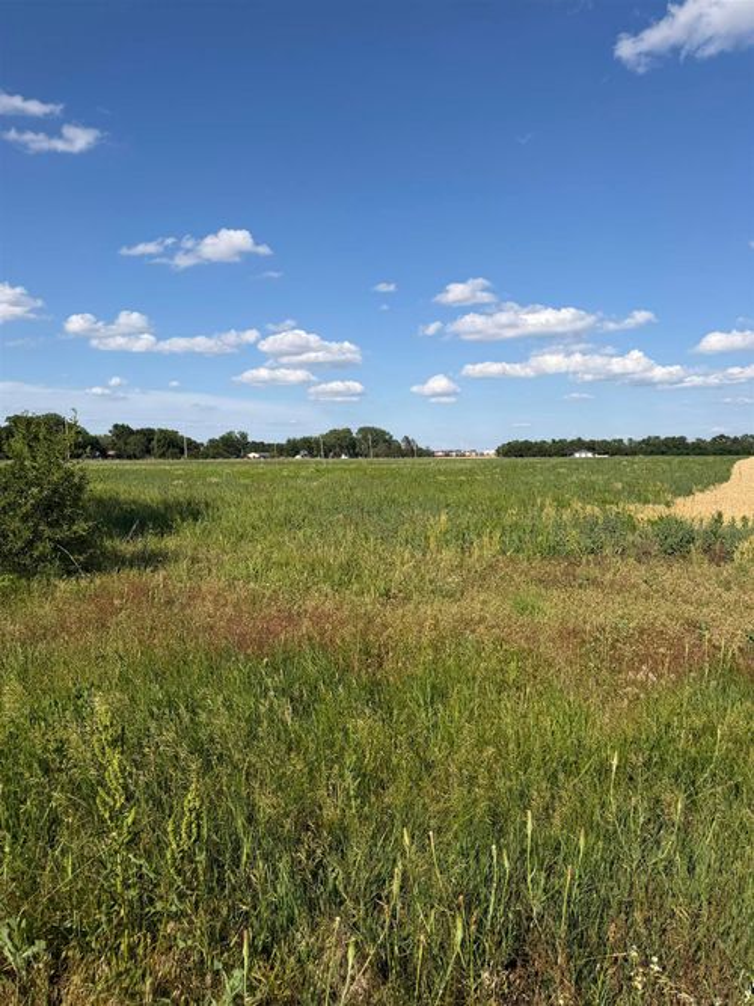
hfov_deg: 56.8
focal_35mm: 24
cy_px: 503
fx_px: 697
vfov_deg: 71.6
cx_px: 377
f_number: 1.78
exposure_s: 1/5714
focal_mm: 6.76
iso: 80
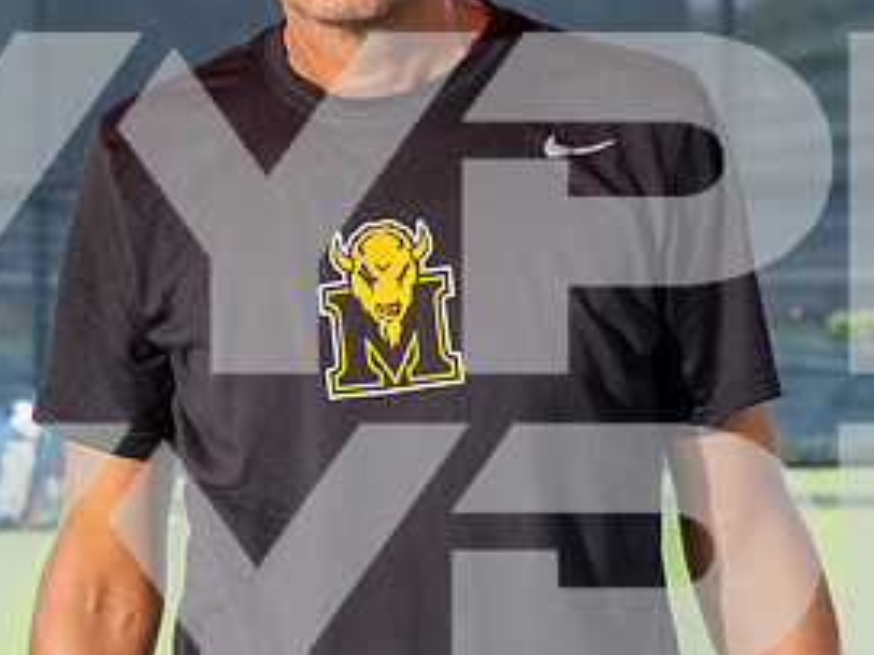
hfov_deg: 13.7
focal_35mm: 144
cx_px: 400
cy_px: 205
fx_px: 3634
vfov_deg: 10.3
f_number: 6.3
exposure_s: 1/250
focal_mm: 70
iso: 100
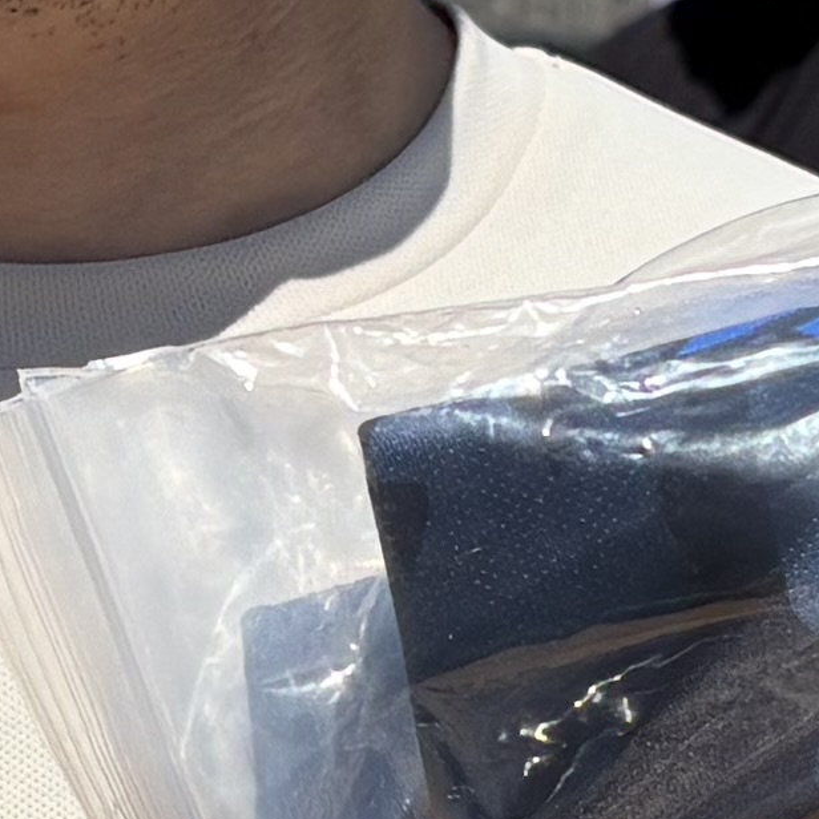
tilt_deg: -8.8
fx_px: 5702
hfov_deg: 8.2
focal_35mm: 213
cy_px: 675
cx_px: 214
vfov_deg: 8.2
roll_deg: +0.0
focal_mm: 5.96
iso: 50
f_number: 1.6
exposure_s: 1/4329
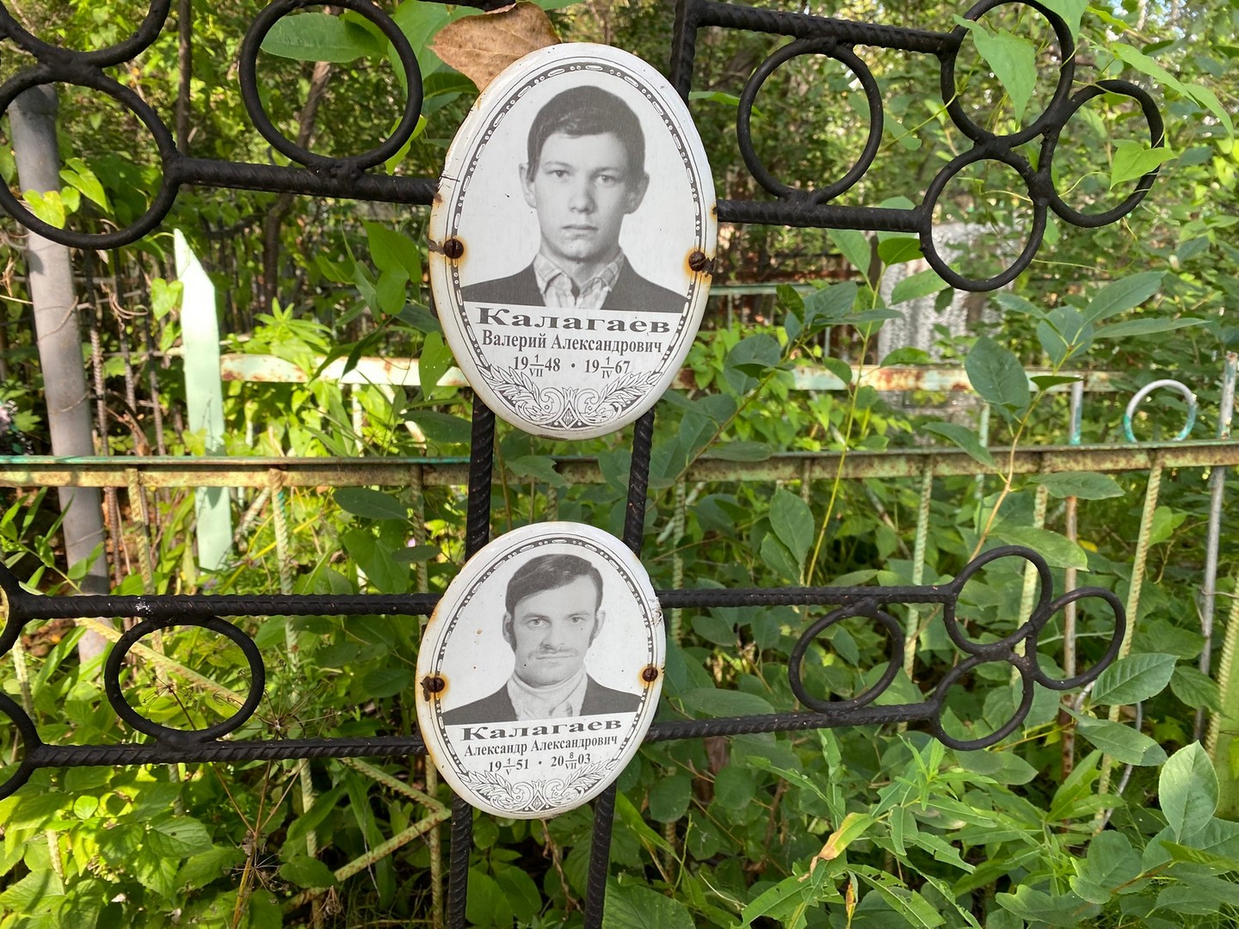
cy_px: 464
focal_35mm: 26
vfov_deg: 53.1
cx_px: 620
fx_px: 931
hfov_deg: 67.3
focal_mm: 4.25
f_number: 1.8
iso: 40
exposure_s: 1/121
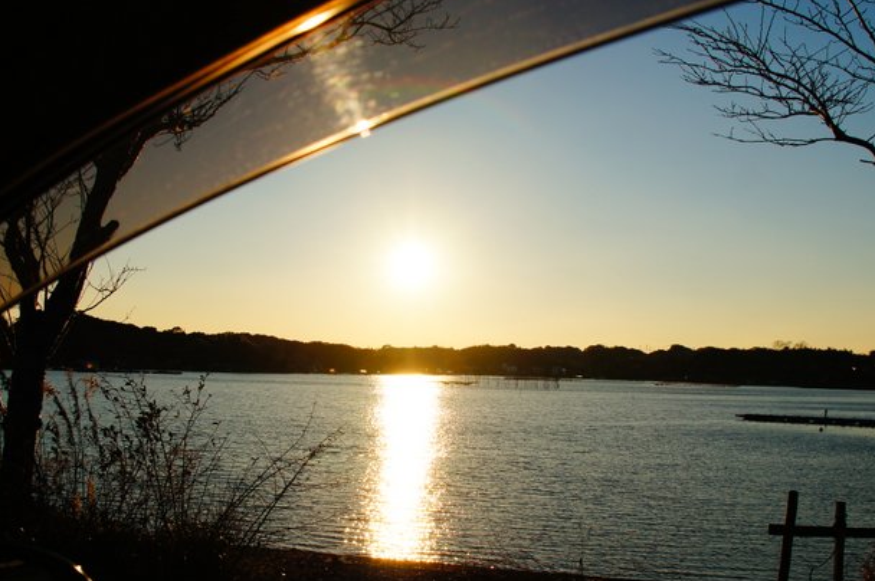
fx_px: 971
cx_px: 406
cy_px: 338
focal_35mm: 40
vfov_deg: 33.3
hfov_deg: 48.5
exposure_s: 1/1000
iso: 200
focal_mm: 18
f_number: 8
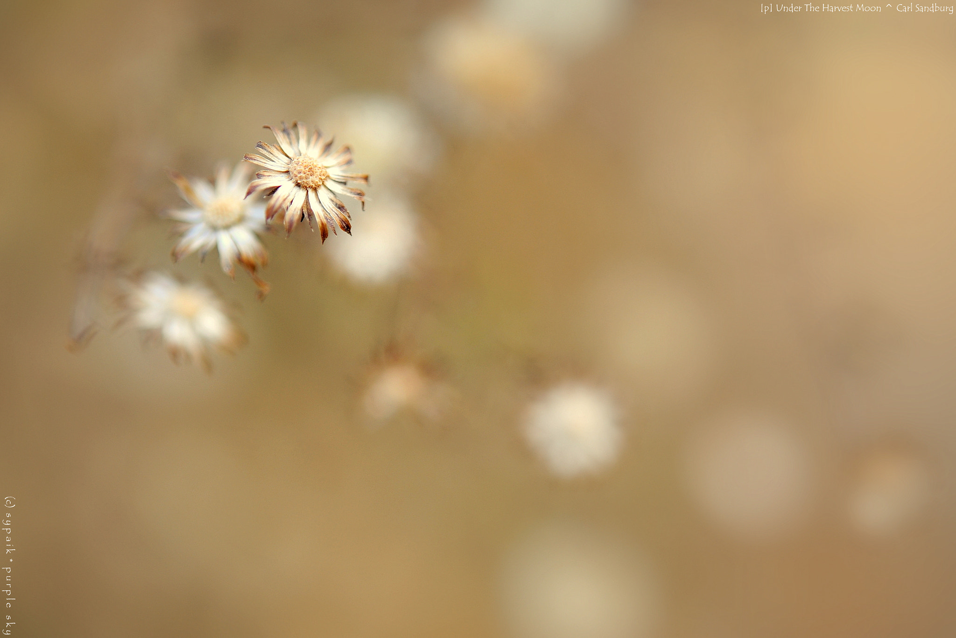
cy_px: 319
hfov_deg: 33.4
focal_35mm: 60
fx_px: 1593
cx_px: 478
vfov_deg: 22.6
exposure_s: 1/320
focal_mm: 60
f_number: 4
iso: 200
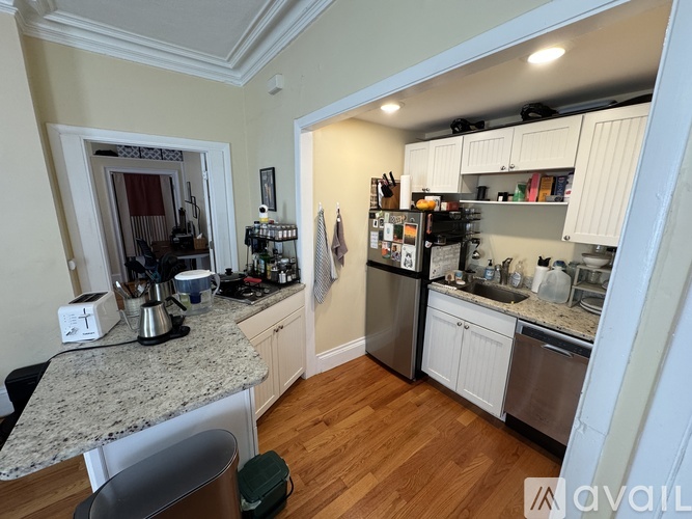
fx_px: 280
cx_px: 346
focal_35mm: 14
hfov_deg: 102.1
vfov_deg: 85.7
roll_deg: -0.9
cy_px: 260
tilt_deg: -13.4
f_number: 2.2
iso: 200
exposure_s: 1/120
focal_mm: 2.22
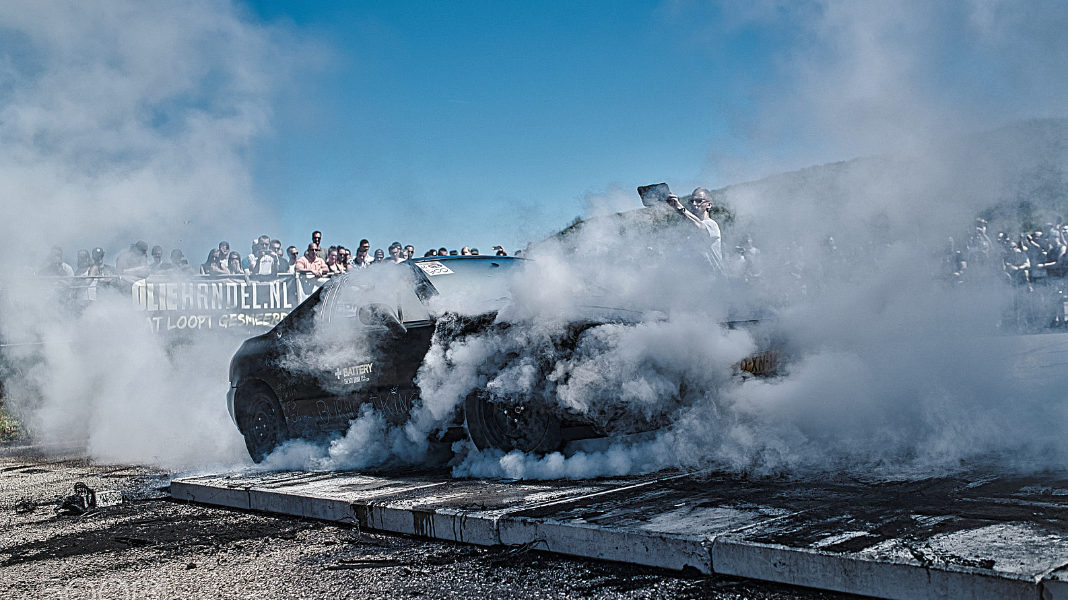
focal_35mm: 37
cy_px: 323
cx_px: 538
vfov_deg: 32.0
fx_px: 1048
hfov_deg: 54.0
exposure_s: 1/1000
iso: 100
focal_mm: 35
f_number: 2.8
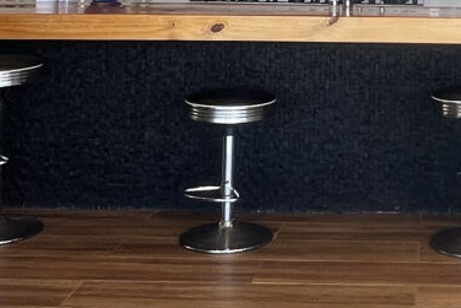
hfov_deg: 27.6
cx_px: 457
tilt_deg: +0.4
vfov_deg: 18.5
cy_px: -79
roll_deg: -0.3
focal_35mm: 69
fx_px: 884
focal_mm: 1.57
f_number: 1.8
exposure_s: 1/99
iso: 64
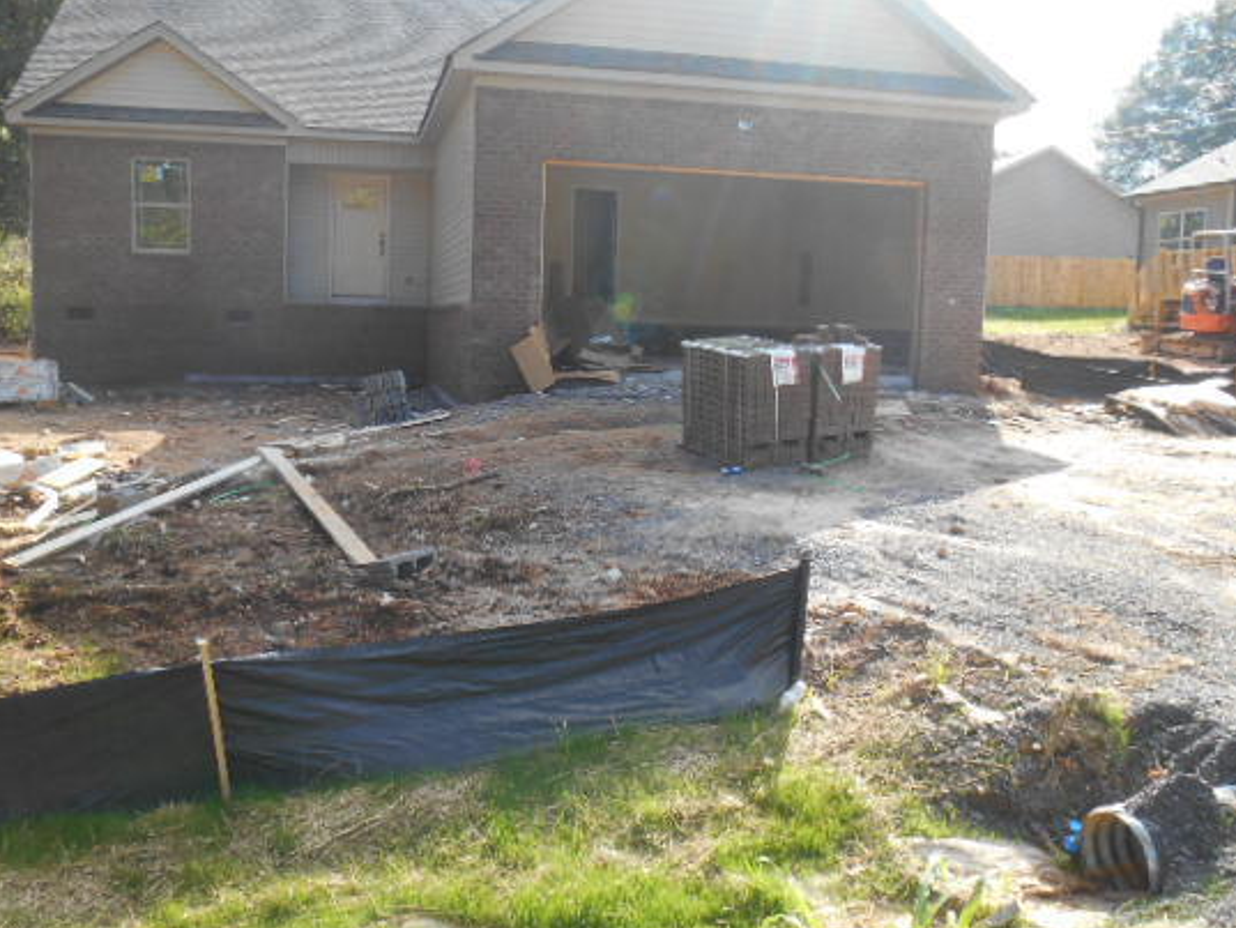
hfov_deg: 58.3
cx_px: 571
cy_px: 421
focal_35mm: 31
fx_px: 1107
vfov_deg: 45.4
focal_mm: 4.7
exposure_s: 1/200
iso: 80
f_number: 3.4
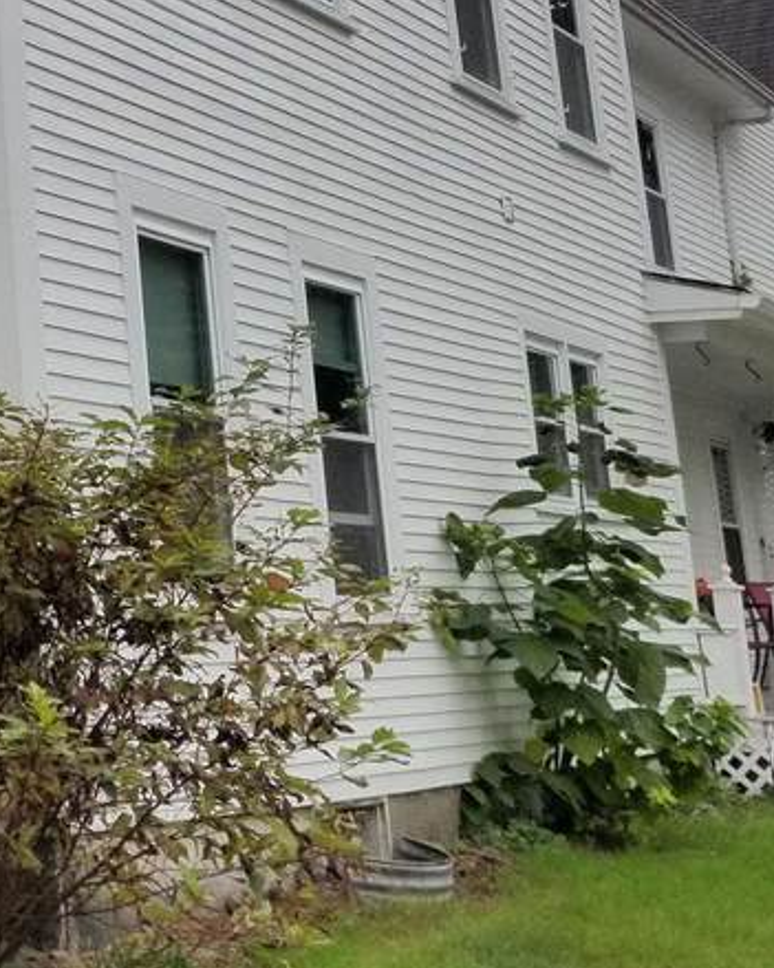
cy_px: -4
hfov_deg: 17.5
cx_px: -542
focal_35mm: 74
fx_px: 2120
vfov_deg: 24.5
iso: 50
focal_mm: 4.25
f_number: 1.7
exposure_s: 1/1245
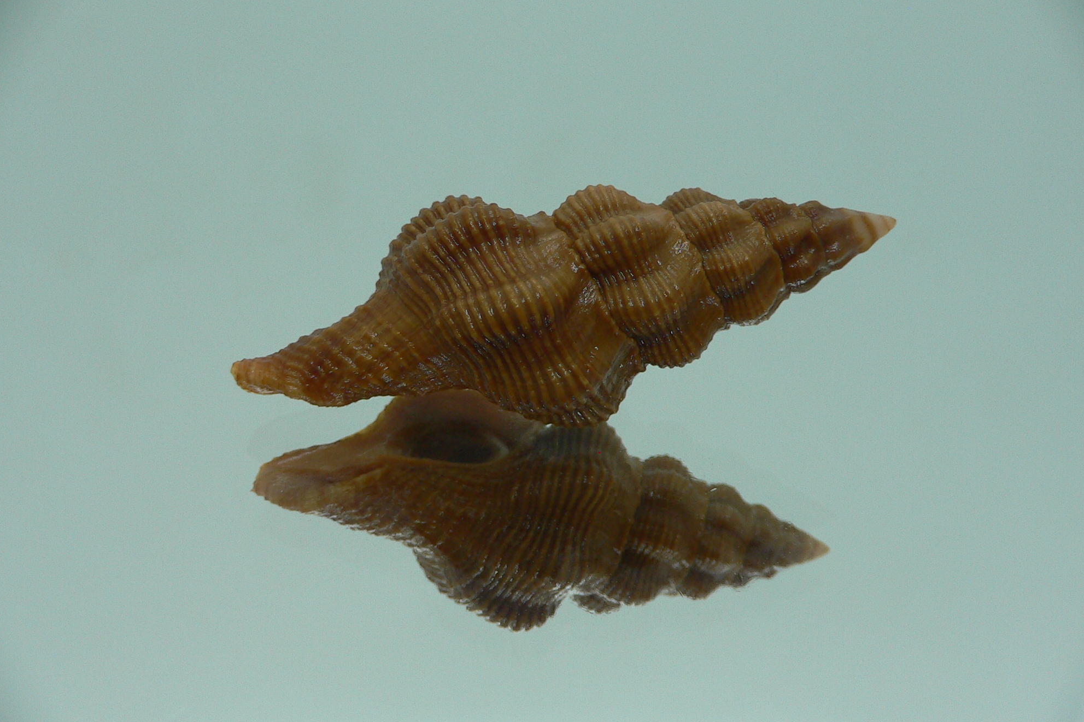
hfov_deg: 51.9
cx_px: 538
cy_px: 371
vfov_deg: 35.9
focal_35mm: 37
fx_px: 1114
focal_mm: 4.6
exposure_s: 1/60
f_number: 2.8
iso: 80
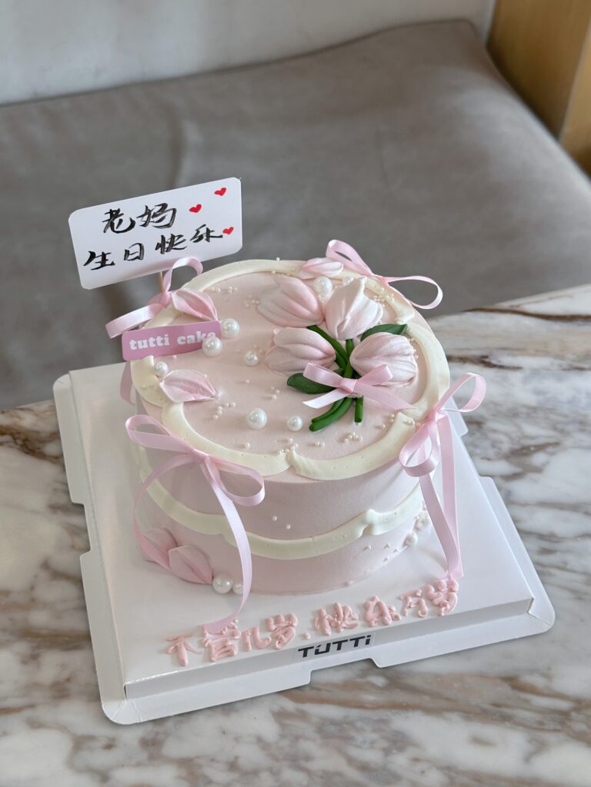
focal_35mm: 48
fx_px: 1093
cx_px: 296
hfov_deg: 30.3
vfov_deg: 39.7
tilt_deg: -46.9
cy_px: 394
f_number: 1.78
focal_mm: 6.86
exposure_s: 1/50
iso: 50
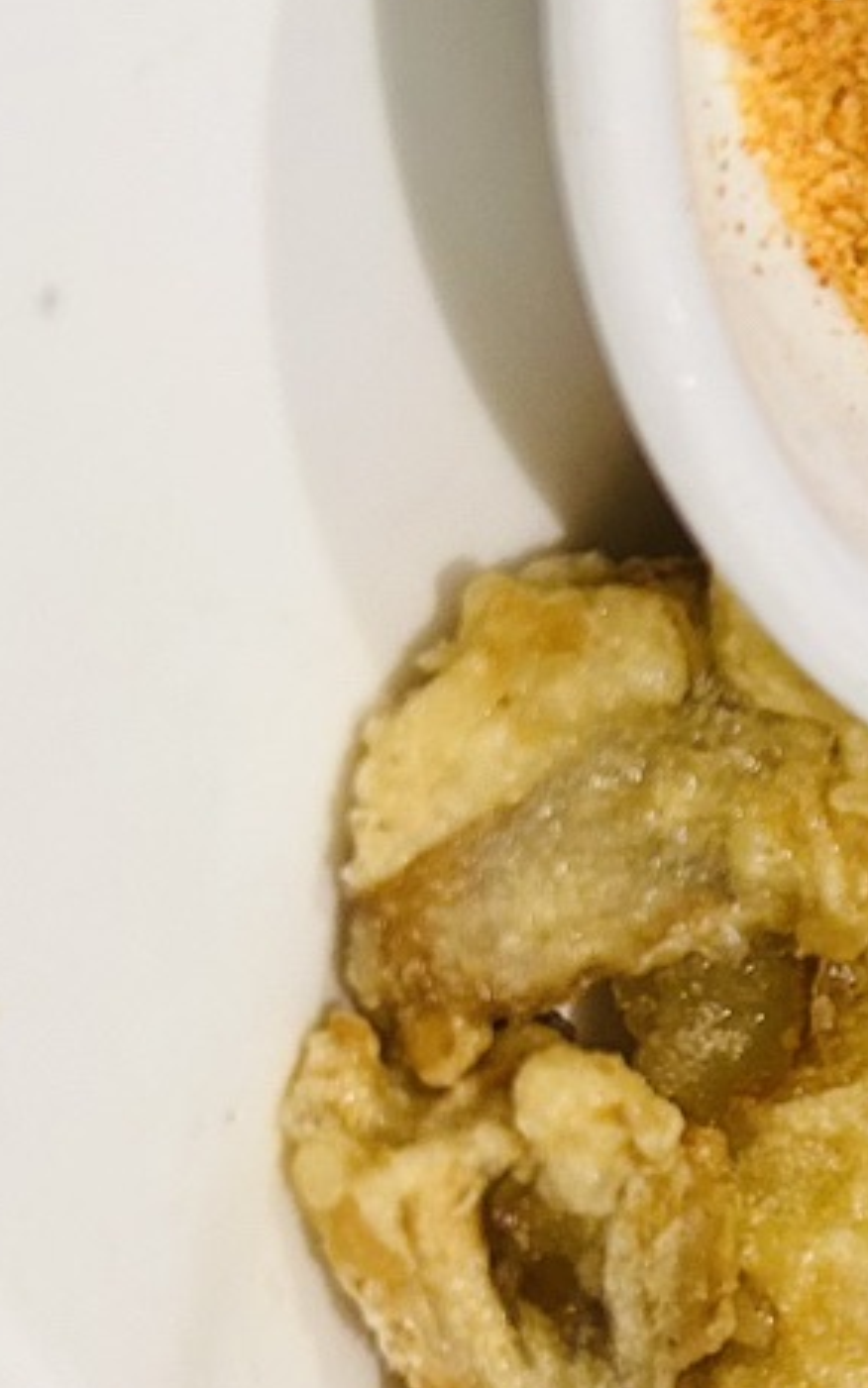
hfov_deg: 9.9
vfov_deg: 17.4
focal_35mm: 118
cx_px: 1971
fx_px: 4465
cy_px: 1216
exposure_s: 1/50
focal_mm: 5.7
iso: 80
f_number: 1.5
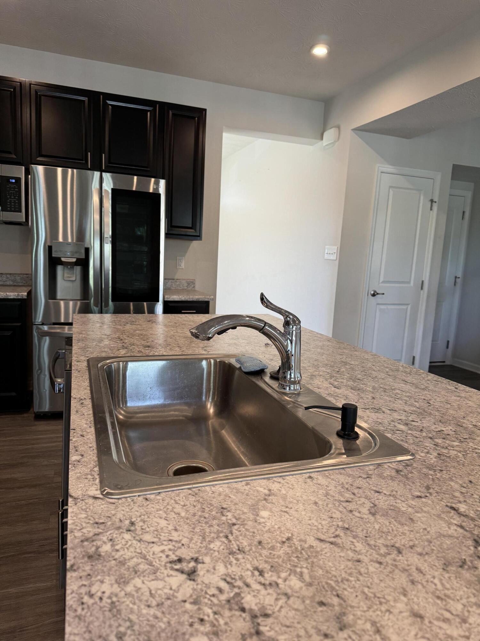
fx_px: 444
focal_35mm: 24
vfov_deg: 71.6
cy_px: 320
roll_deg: -1.9
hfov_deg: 56.8
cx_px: 240
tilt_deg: -8.7
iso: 125
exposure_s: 1/120
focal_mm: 6.76
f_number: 1.78
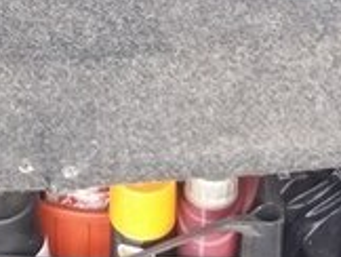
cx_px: -38
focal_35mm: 114
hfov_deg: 16.7
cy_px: -239
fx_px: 1125
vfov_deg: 11.8
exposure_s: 1/30
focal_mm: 3.7
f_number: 1.9
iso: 80
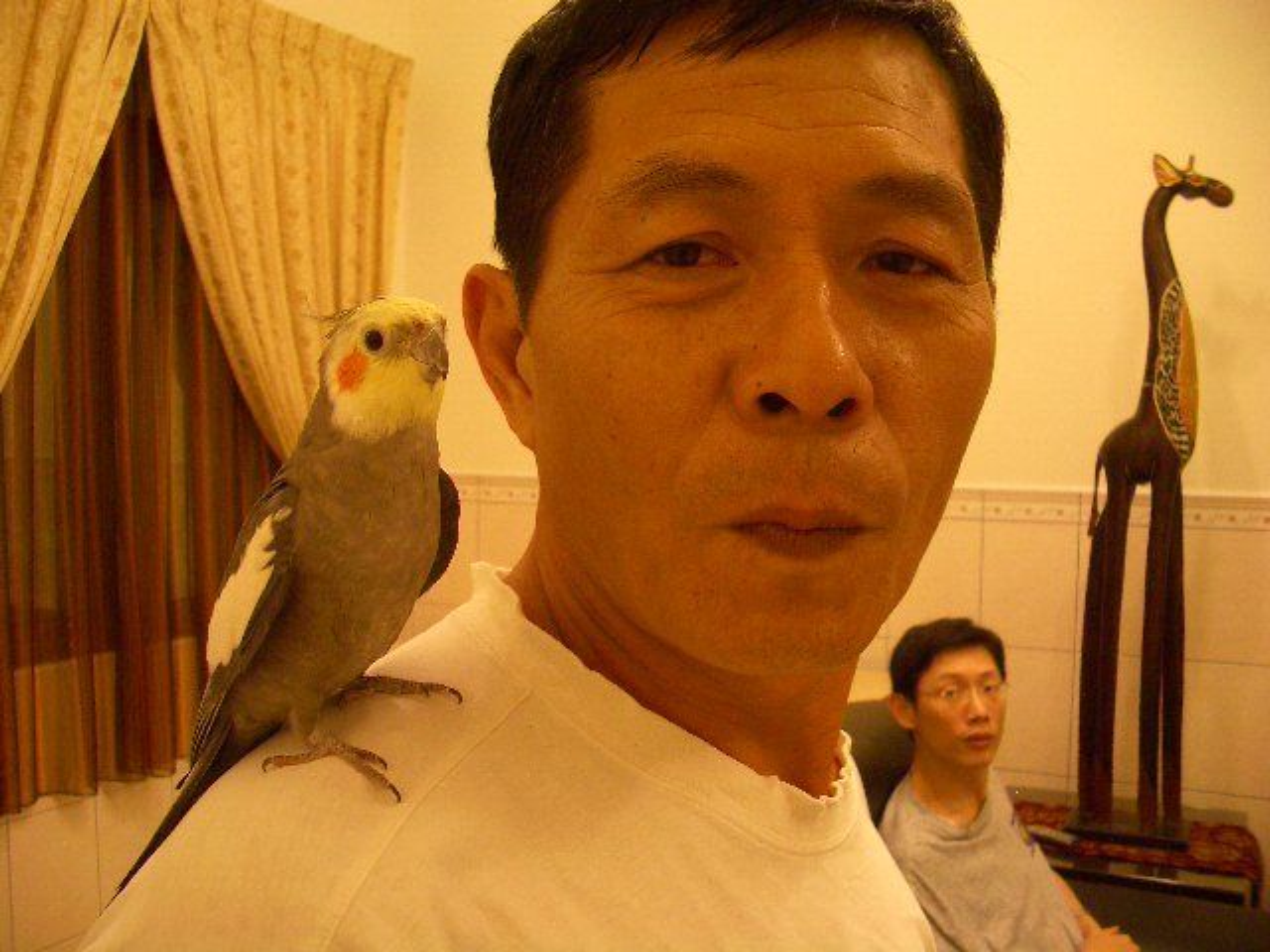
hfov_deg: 52.6
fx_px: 1284
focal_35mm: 35
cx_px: 635
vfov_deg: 40.7
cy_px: 476
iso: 100
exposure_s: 1/25
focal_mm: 5.8
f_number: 2.6
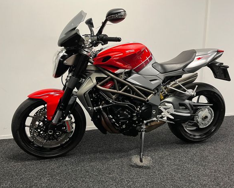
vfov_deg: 51.5
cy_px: 96
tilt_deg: -10.2
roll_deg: +0.0
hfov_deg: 62.2
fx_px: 194
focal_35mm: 28
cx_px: 121
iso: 125
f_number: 1.6
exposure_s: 1/50
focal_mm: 5.1
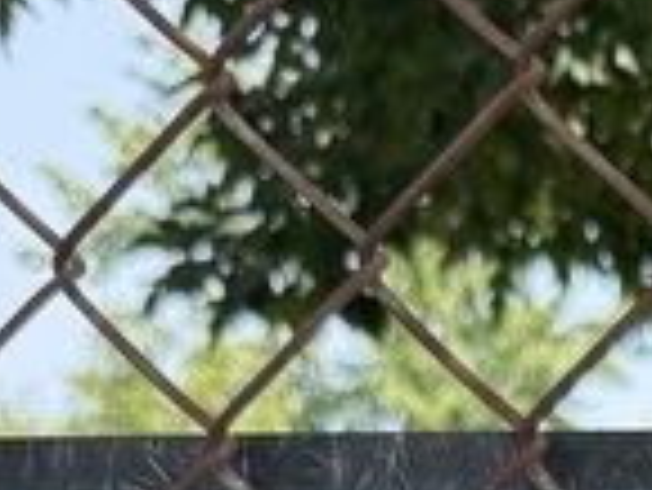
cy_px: 1277
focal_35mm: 132
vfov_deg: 9.6
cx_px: 890
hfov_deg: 14.2
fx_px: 2488
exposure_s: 1/665
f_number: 1.78
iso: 100
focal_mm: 6.76
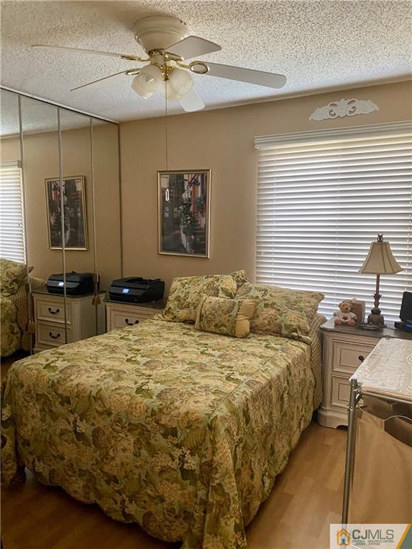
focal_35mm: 26
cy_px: 274
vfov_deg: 67.3
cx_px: 206
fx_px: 413
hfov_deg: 53.1
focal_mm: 4.25
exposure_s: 1/60
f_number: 1.8
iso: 500
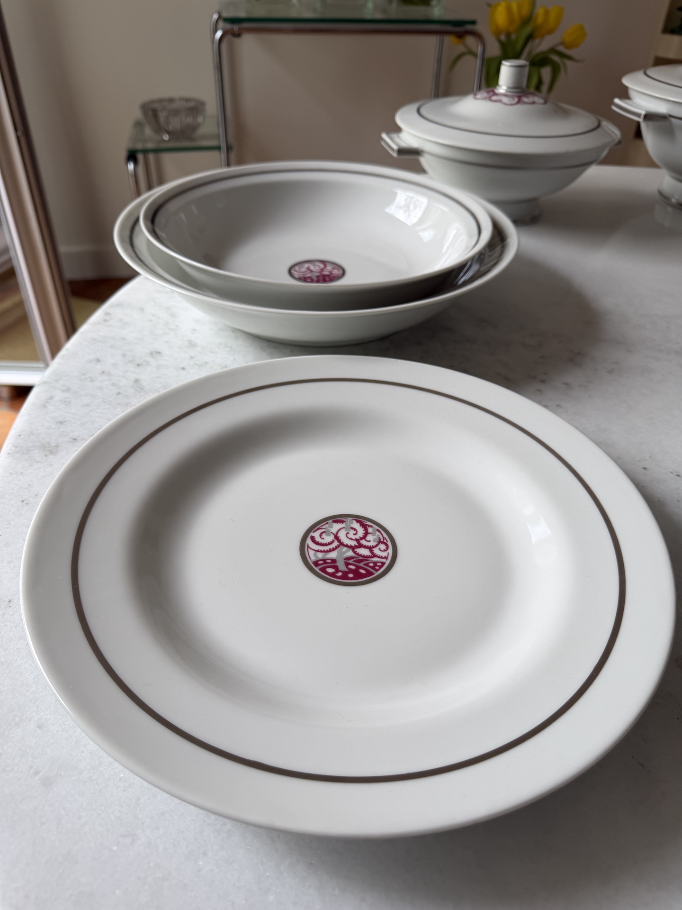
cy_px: 455
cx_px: 341
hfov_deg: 56.8
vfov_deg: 71.6
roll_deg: -1.0
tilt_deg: -38.6
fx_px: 630
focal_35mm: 24
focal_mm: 6.76
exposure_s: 1/360
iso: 80
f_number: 1.78
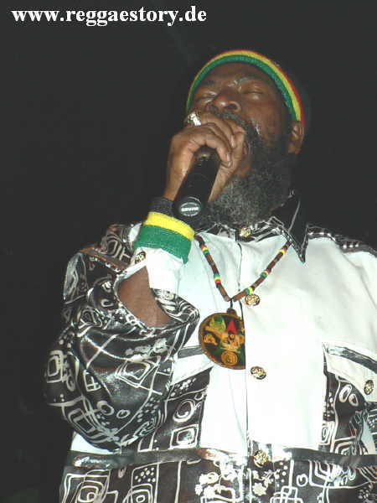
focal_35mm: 36
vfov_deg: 51.4
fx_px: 523
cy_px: 252
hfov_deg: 39.7
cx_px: 188
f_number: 2.8
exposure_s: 1/60
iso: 100
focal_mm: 6.1
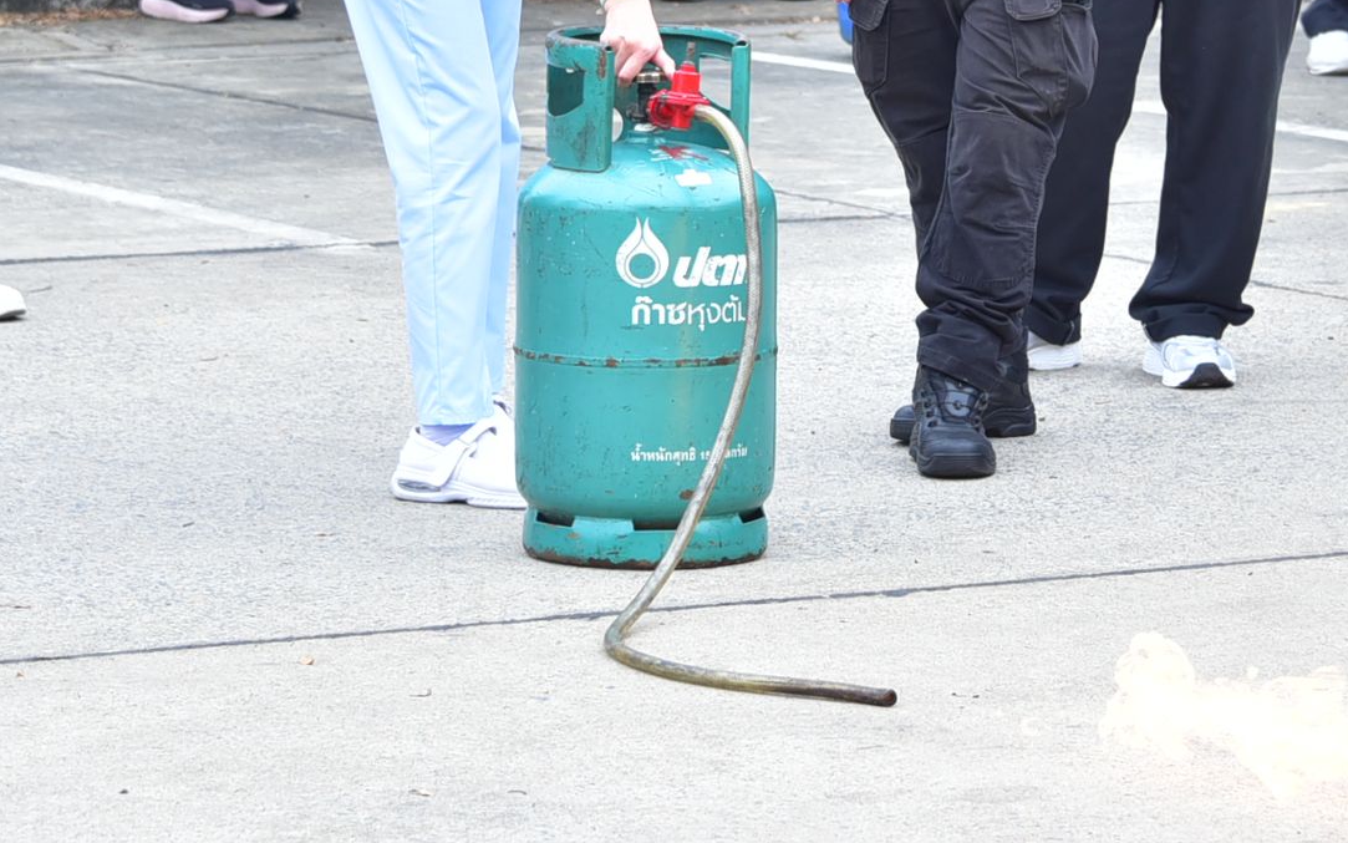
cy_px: -129
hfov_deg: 10.5
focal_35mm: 200
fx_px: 7348
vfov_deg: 6.5
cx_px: 1036
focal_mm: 85
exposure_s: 1/320
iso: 400
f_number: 5.6
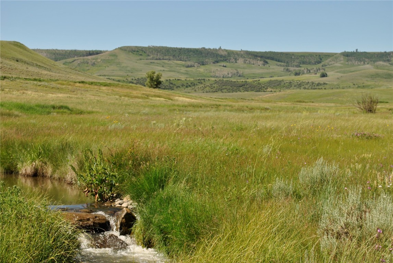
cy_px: 132
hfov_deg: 24.6
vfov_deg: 16.6
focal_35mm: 82
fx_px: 902
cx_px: 196
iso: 100
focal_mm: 55
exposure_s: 1/250
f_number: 8
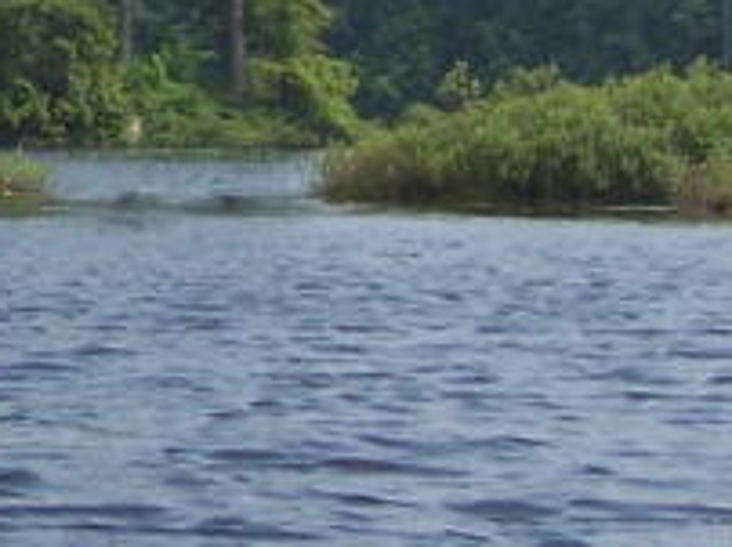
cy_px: -4
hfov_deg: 9.9
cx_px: -453
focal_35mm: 193
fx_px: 4076
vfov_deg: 7.6
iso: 80
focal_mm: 6.3
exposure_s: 1/640
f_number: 4
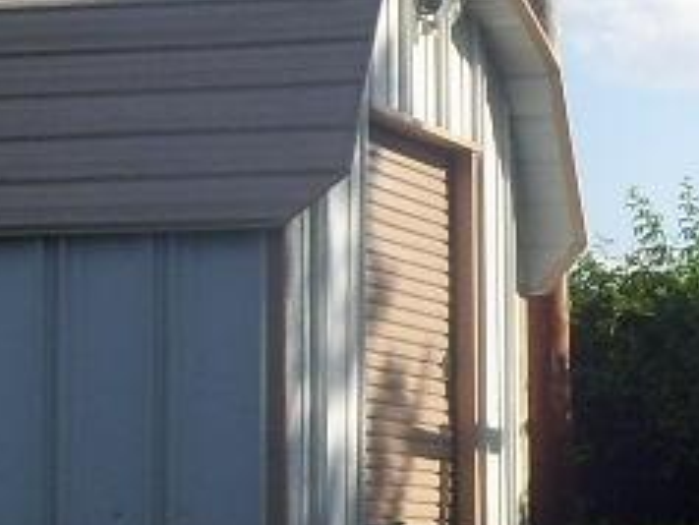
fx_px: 3677
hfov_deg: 10.9
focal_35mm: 182
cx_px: 425
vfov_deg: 8.2
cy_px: 330
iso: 80
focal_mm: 6
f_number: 4.8
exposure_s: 1/400
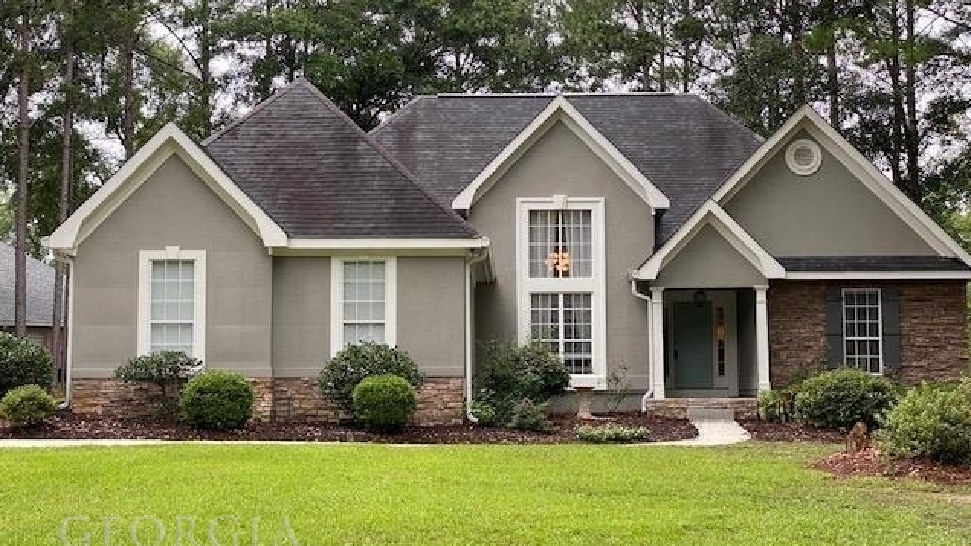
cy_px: 293
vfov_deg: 21.1
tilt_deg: +5.9
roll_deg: -0.5
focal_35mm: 57
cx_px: 484
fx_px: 1468
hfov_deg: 36.6
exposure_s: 1/122
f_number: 2
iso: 25
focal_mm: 6
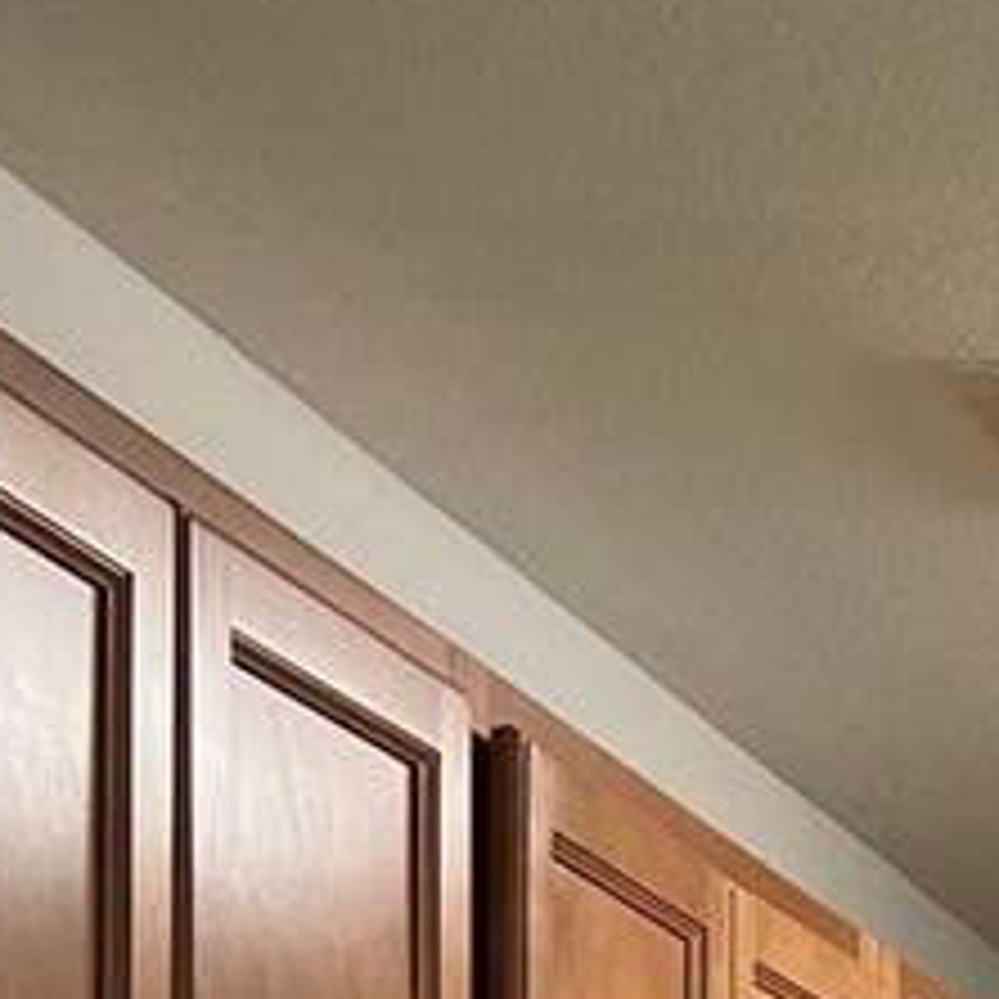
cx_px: 1746
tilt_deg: -2.8
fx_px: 4049
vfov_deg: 12.5
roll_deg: -2.0
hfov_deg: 12.9
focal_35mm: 124
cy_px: 1948
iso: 80
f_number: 1.5
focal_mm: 5.7
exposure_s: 1/60
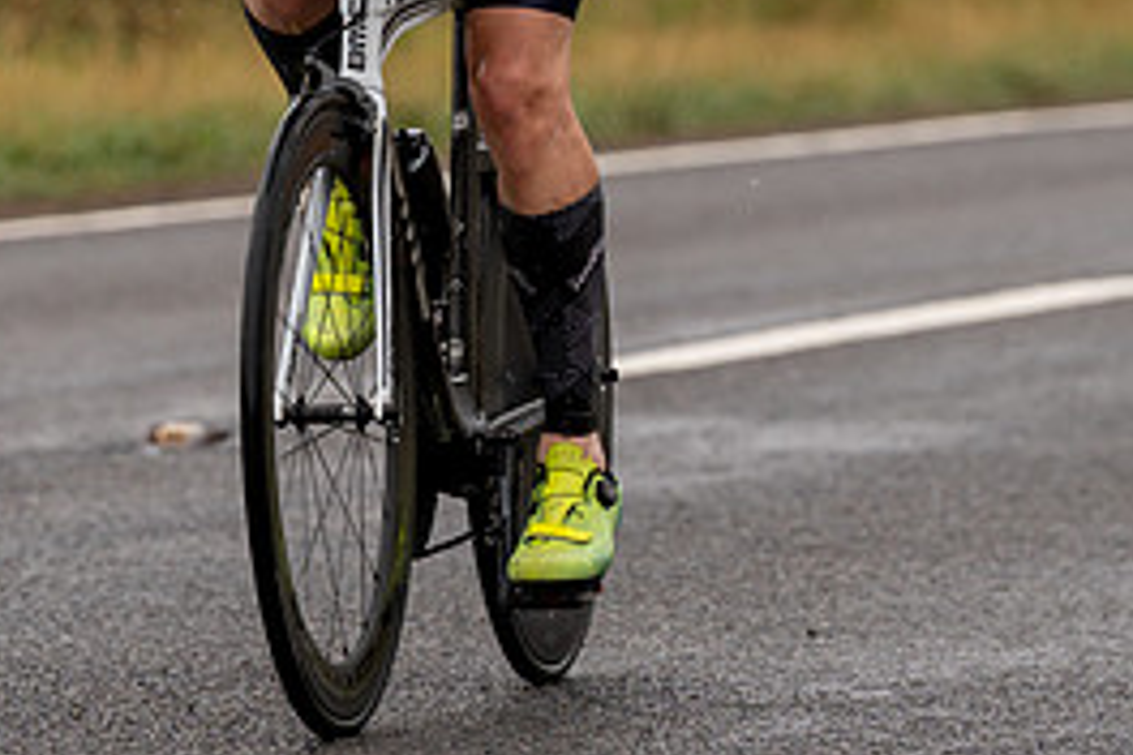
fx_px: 14822
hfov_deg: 4.4
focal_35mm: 471
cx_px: 510
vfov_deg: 2.9
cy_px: -202
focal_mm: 170
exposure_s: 1/1000
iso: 100
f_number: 4
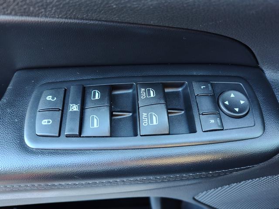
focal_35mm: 23
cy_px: 104
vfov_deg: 58.9
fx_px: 185
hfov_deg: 73.9
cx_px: 140
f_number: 1.88
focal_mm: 5.56
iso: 409
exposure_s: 1/60
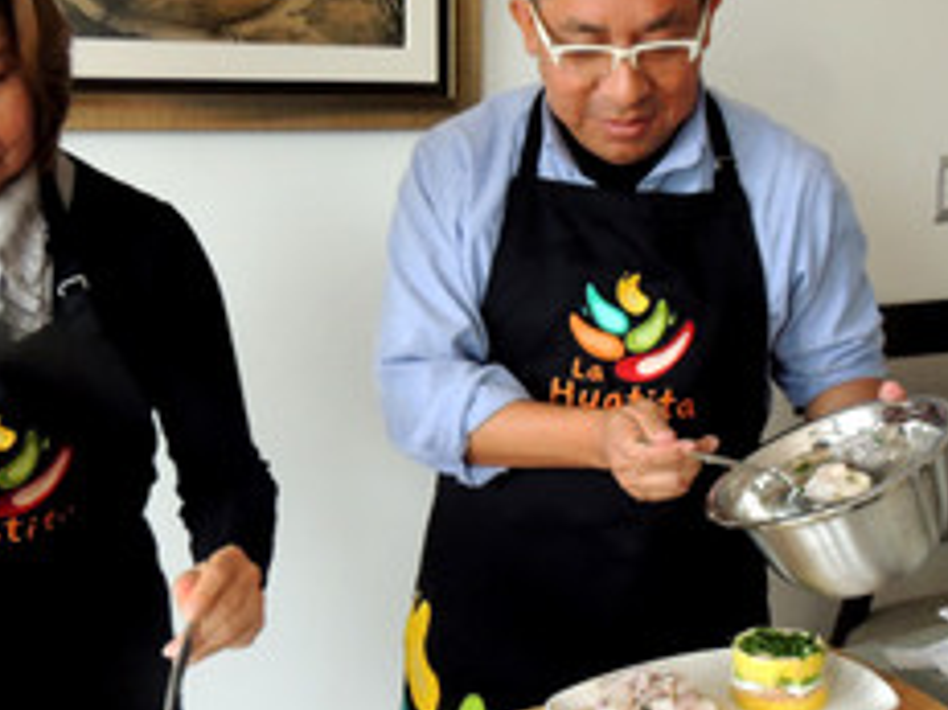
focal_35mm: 50
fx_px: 1369
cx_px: 509
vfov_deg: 29.0
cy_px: 412
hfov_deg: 38.2
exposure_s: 1/30
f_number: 4
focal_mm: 5.8
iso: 400
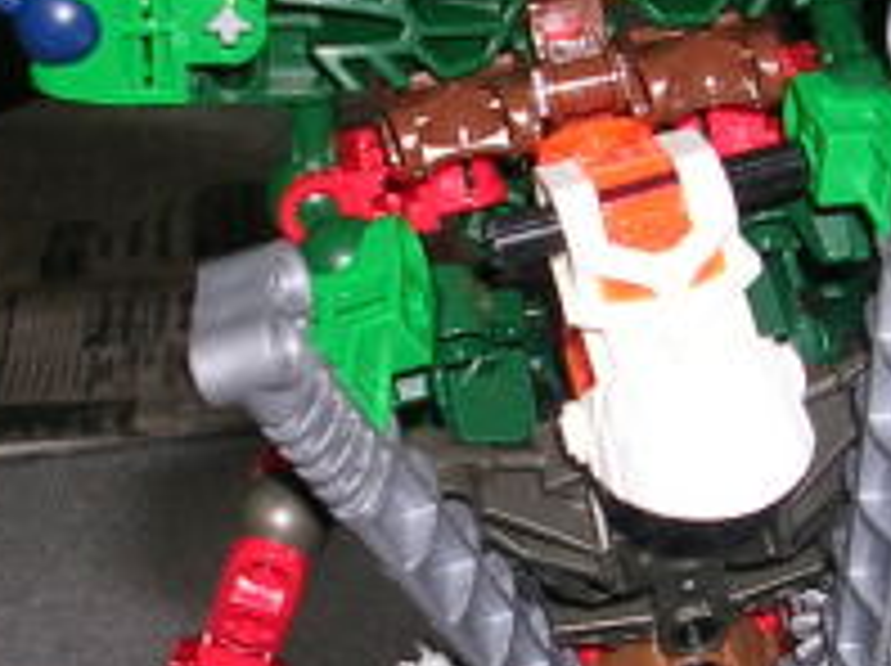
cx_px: 580
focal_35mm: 123
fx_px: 3162
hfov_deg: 16.0
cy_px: 508
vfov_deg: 12.0
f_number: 2.8
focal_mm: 5.8
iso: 50
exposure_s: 1/60.1
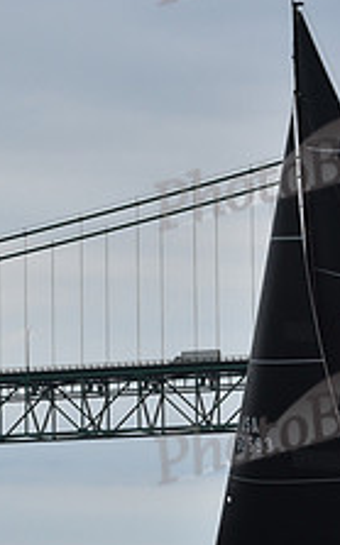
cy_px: 329
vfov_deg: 11.3
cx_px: 29
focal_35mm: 186
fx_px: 2763
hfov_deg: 7.0
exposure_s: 1/800
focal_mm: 70
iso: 400
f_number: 6.3
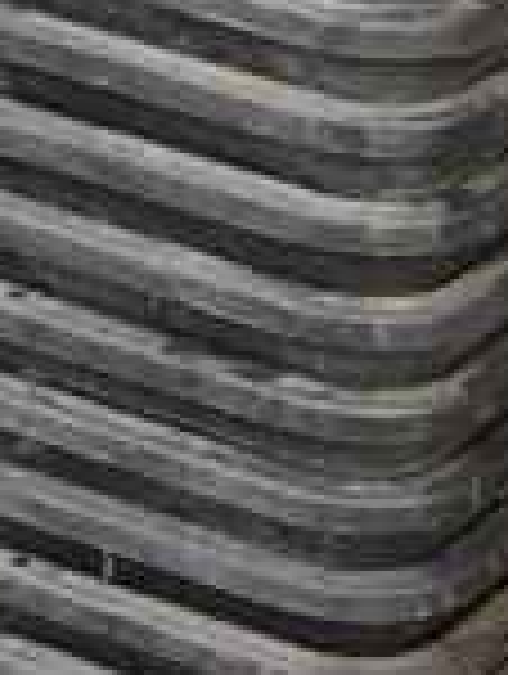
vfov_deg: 8.4
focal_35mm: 232
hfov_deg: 6.3
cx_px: 937
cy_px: 765
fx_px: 4527
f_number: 4
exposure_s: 1/100
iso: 200
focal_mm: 17
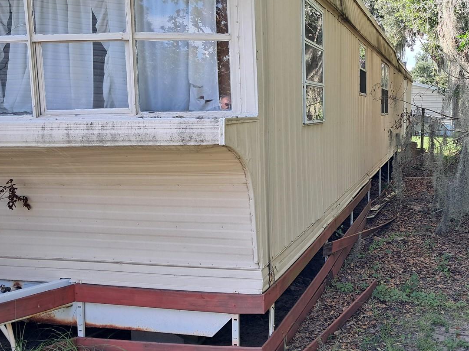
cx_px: 323
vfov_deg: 35.8
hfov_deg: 45.9
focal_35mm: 40
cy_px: 143
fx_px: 542
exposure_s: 1/120
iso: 50
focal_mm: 4
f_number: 1.8
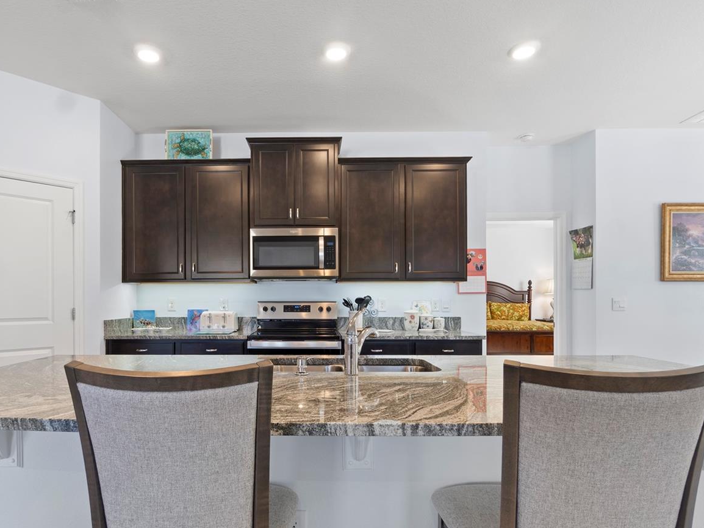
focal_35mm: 20
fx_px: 407
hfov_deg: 81.2
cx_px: 296
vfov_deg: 65.5
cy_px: 308
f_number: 8
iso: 100
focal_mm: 10
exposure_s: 1/1.25
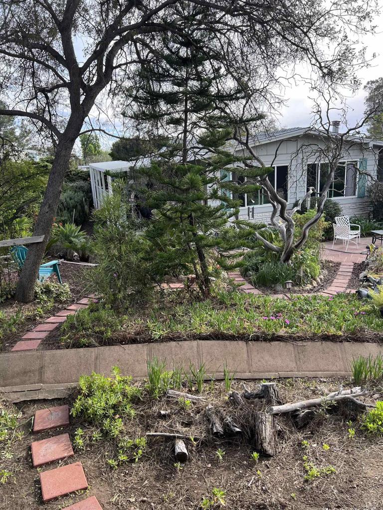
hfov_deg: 53.1
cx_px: 192
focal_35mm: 26
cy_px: 255
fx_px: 384
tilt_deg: -14.9
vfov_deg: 67.3
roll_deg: +3.4
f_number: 1.5
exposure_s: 1/526
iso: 50
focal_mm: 5.7
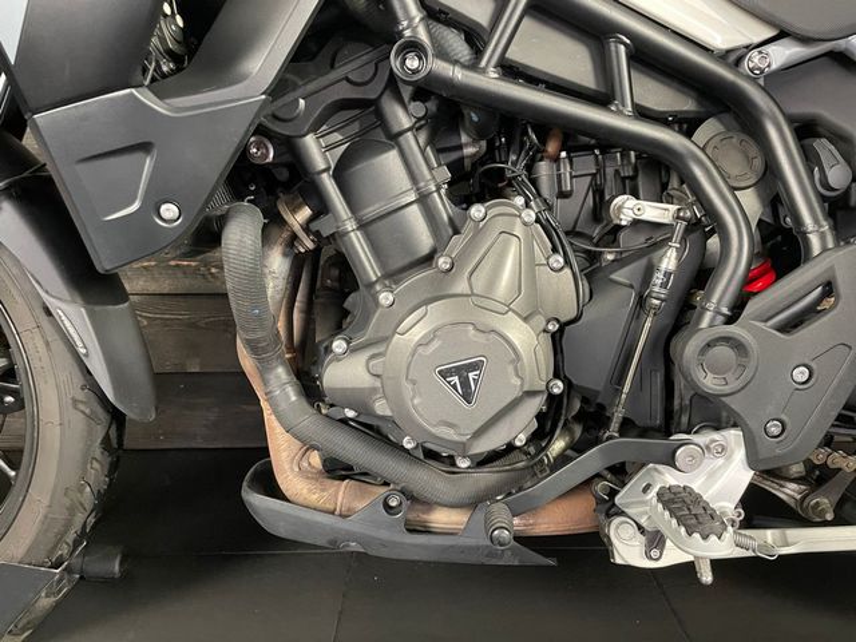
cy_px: 321
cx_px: 428
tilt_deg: -11.0
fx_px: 643
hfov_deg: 67.3
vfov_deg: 53.1
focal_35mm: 26
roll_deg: +0.7
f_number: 1.6
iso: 400
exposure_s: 1/33
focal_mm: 4.2
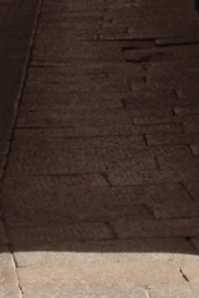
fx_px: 2064
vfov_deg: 7.5
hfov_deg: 5.5
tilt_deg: +6.1
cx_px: -97
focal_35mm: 249
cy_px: -527
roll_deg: +0.6
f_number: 2.4
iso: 50
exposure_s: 1/1534
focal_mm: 4.28
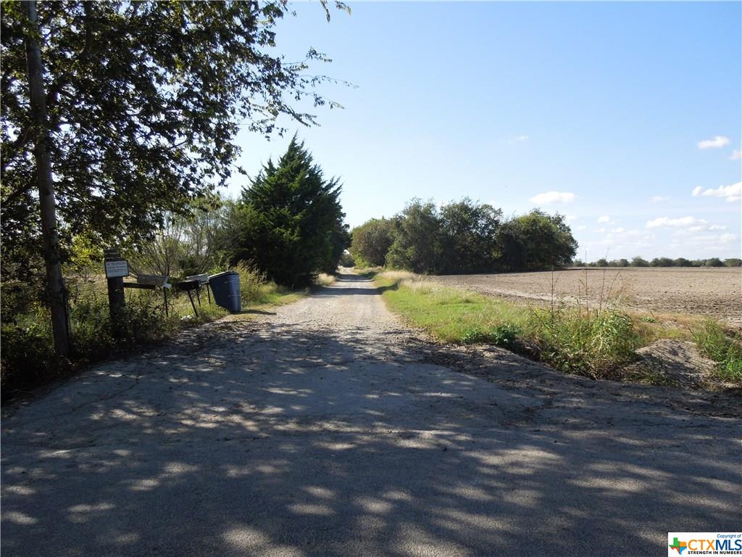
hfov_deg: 69.4
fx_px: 536
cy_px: 278
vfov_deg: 54.9
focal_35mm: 25
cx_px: 371
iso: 100
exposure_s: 1/640
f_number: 3.3
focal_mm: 4.5
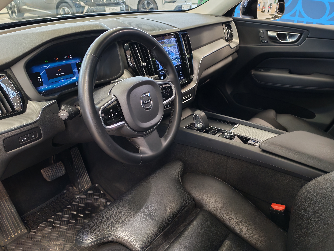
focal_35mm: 31
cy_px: 126
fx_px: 299
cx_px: 167
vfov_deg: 45.4
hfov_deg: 58.4
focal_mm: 6.12
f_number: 1.9
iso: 834
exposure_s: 1/50
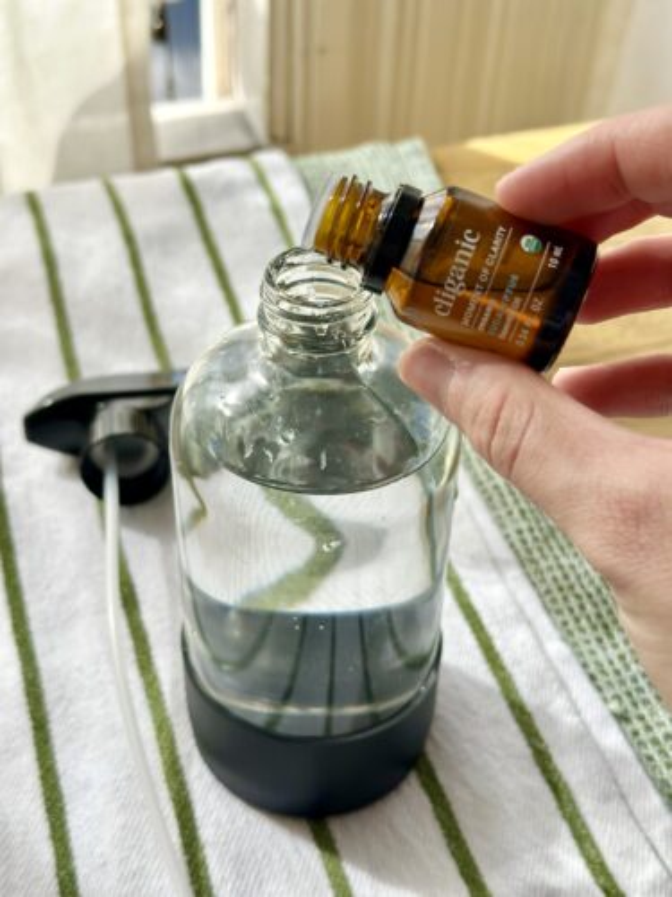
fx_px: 1242
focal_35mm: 48
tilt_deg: -43.2
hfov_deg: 30.3
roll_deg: -4.9
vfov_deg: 39.7
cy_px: 448
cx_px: 336
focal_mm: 6.86
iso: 80
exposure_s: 1/704
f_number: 1.78
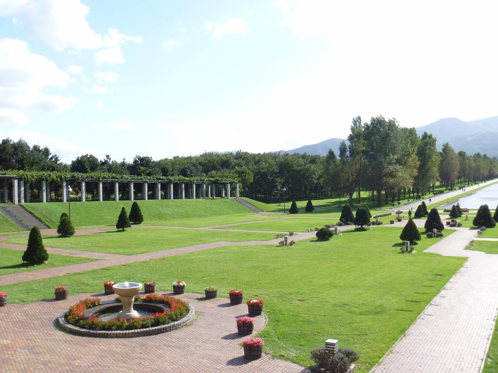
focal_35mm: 35
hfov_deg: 52.6
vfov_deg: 40.7
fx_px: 504
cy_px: 186
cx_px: 249
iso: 200
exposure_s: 1/400
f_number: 5.6
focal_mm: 6.3
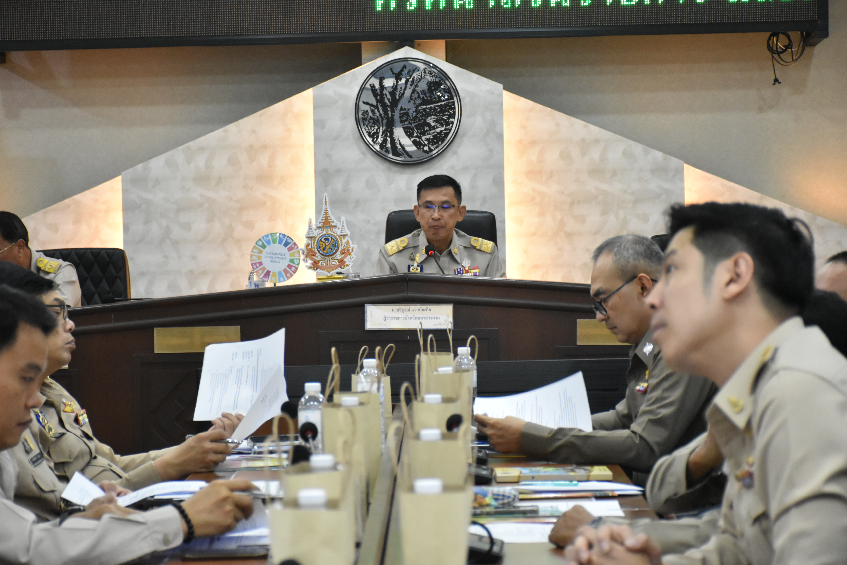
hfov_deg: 19.5
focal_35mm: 105
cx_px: 424
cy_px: 282
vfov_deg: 13.0
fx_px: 2470
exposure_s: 1/80
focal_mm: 70
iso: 3200
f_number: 5
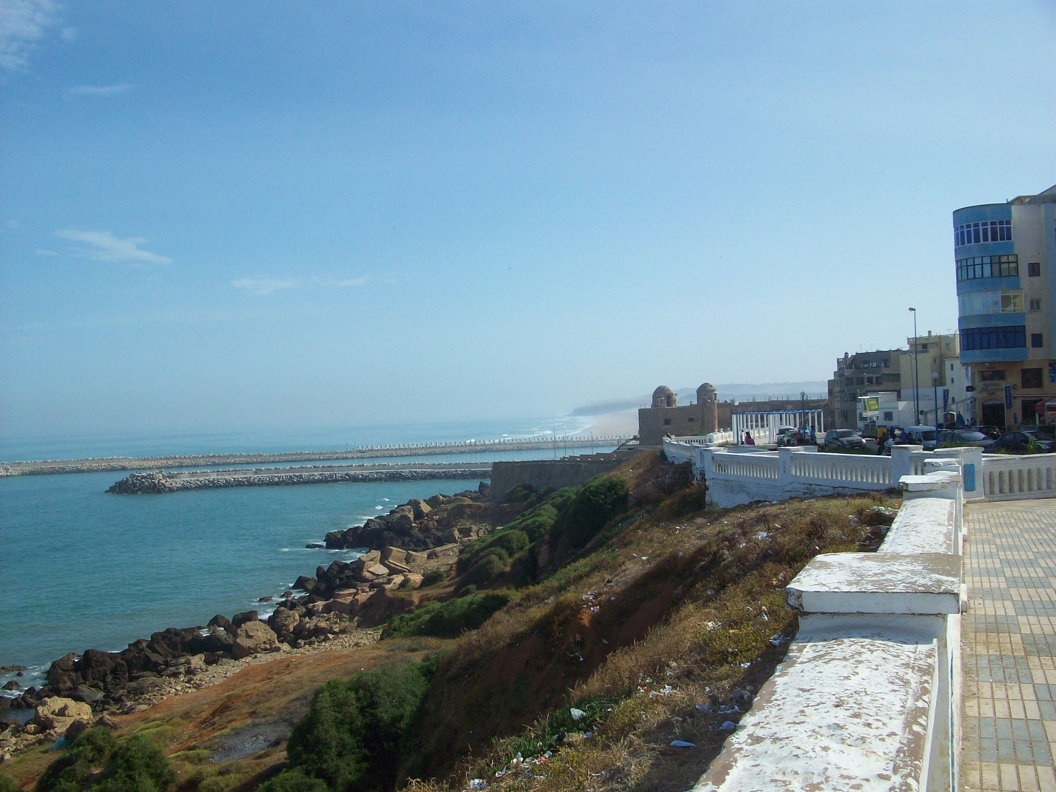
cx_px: 528
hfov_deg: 54.0
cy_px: 396
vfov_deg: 41.8
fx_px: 1037
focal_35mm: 34
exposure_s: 1/553
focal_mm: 5.7
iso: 80
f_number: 5.5
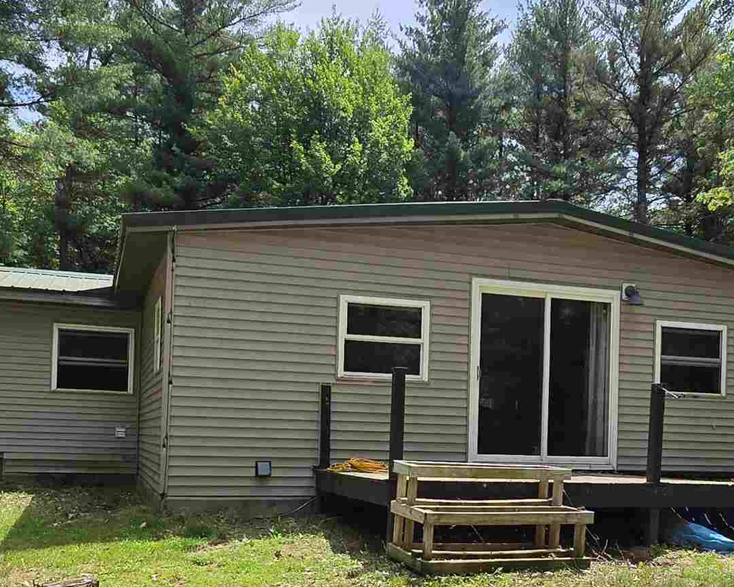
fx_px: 782
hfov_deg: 50.3
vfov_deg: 39.8
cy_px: 453
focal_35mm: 36
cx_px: 380
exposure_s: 1/2265
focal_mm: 2.2
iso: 50
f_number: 2.2
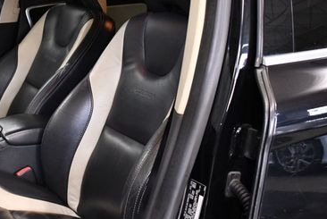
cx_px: 56
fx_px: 573
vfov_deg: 21.6
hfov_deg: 30.9
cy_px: 84
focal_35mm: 63
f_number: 3.5
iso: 2000
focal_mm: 18
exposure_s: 1/125
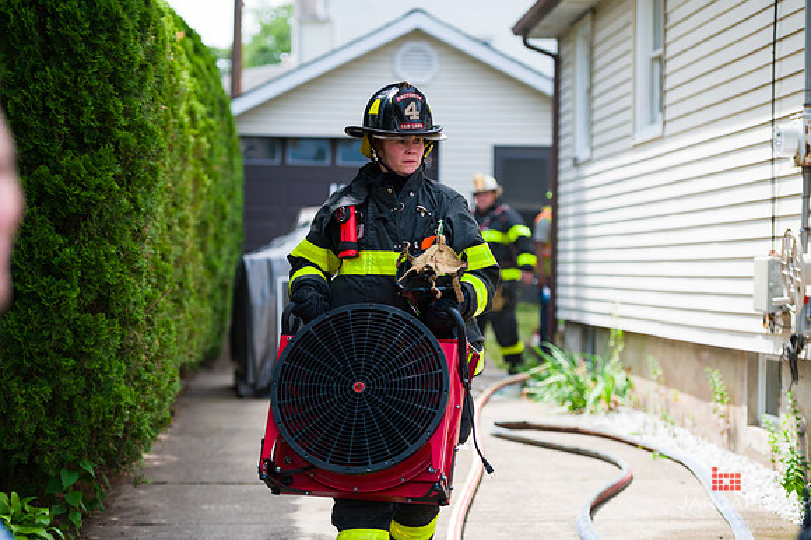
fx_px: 2206
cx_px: 406
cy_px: 270
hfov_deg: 20.8
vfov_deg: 13.9
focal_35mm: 98
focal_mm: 98
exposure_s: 1/1000
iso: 200
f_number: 3.2
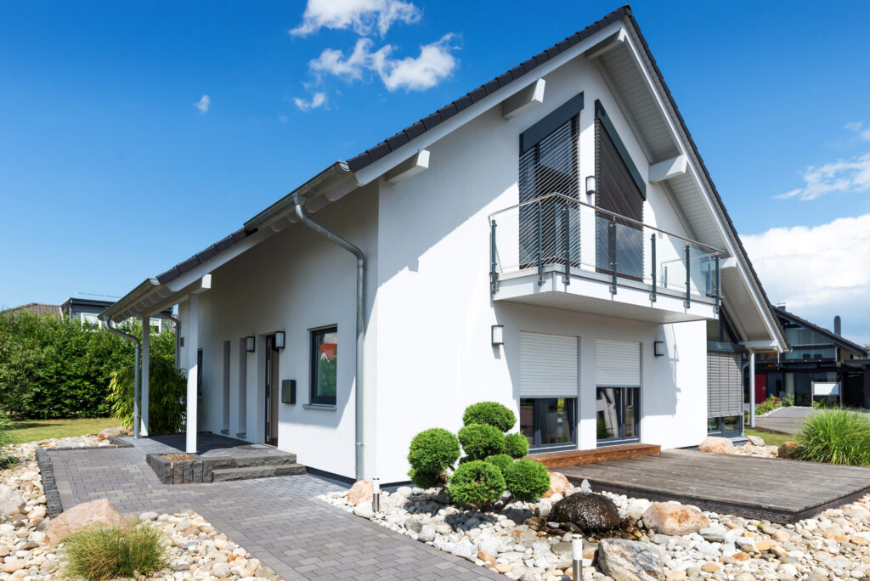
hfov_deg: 78.5
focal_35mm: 22
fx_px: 532
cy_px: 290
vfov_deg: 57.3
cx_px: 435
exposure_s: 1/500
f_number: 8
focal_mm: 22
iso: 100
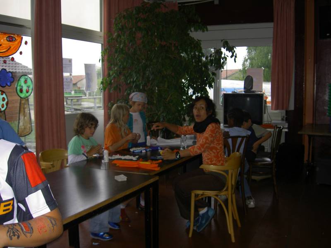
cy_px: 124
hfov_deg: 47.9
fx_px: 373
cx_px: 166
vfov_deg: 36.8
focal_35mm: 39
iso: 100
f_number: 2.8
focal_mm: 8
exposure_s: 1/60
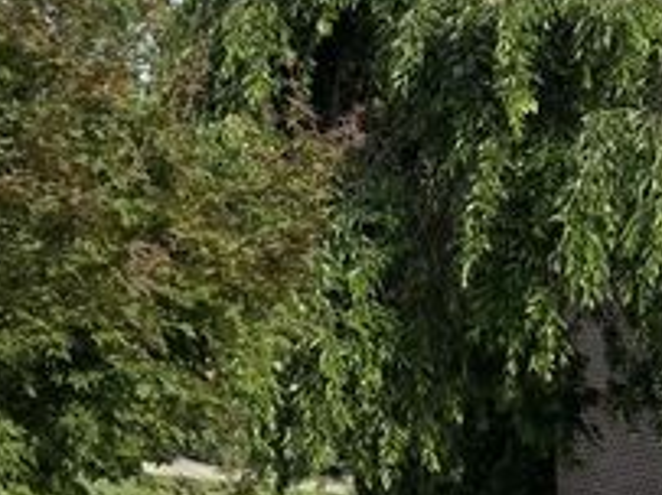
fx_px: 2504
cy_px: -46
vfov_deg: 11.2
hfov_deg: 13.9
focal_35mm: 131
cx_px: -417
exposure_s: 1/3205
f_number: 1.6
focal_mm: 5.96
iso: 50
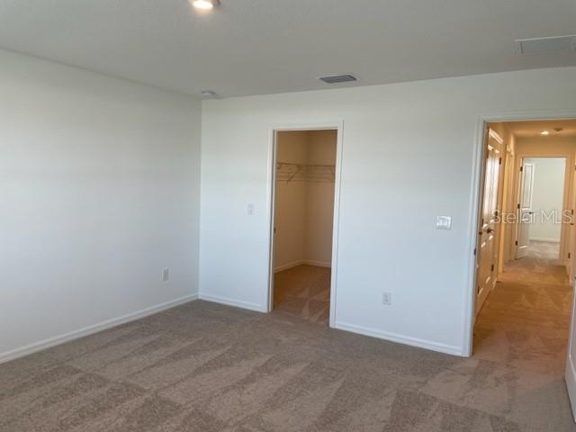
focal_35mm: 26
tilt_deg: -2.3
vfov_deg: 53.1
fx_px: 433
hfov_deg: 67.3
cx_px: 288
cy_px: 216
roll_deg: -2.0
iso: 64
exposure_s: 1/120
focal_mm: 4.2
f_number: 1.6
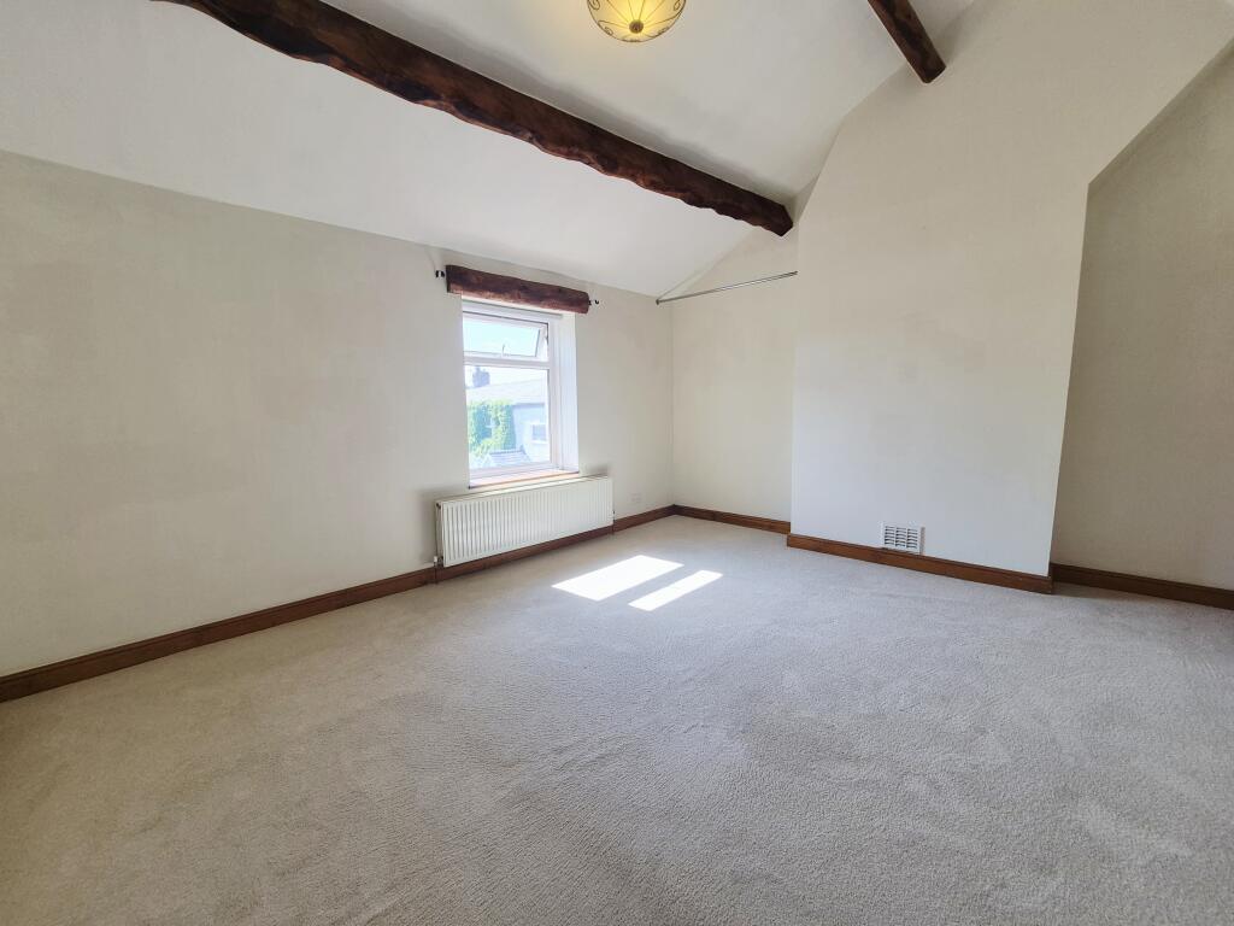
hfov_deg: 106.2
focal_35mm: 13
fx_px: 463
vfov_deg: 89.9
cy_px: 463
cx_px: 617
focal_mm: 1.74
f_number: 2.2
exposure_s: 1/132
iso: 40
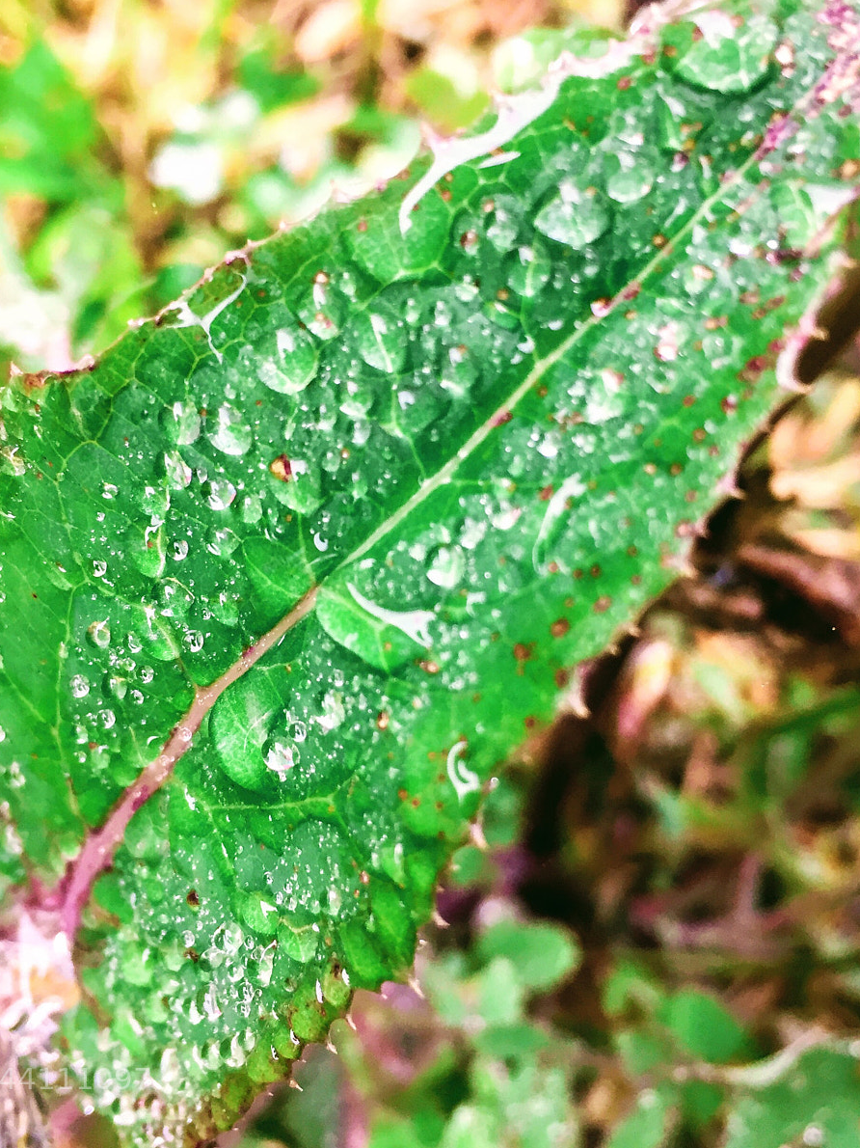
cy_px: 576
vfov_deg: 47.9
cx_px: 417
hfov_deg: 36.8
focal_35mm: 39
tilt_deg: -64.7
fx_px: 1292
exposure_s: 1/40
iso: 32
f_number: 2.2
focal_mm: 4.15
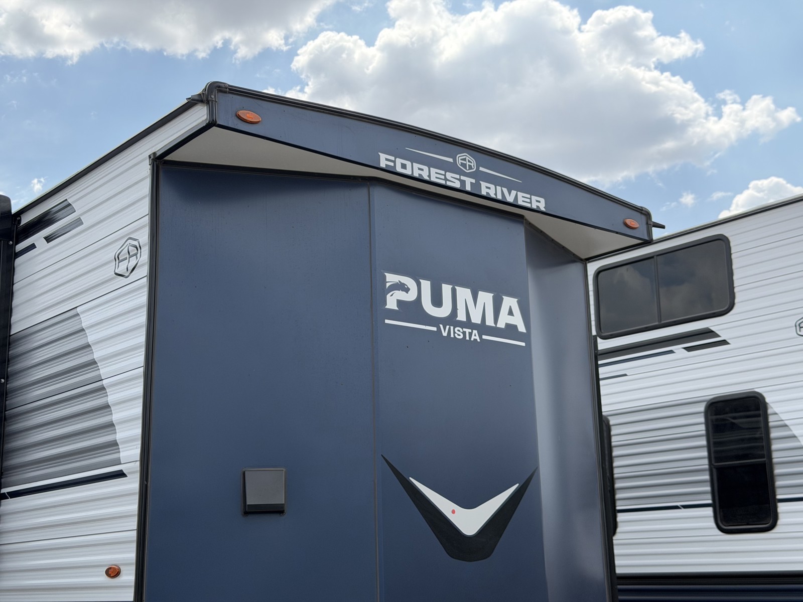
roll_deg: +3.4
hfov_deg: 39.7
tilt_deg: +12.9
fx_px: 1113
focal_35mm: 48
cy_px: 301
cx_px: 402
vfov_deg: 30.3
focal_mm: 6.76
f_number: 1.78
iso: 64
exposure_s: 1/2342
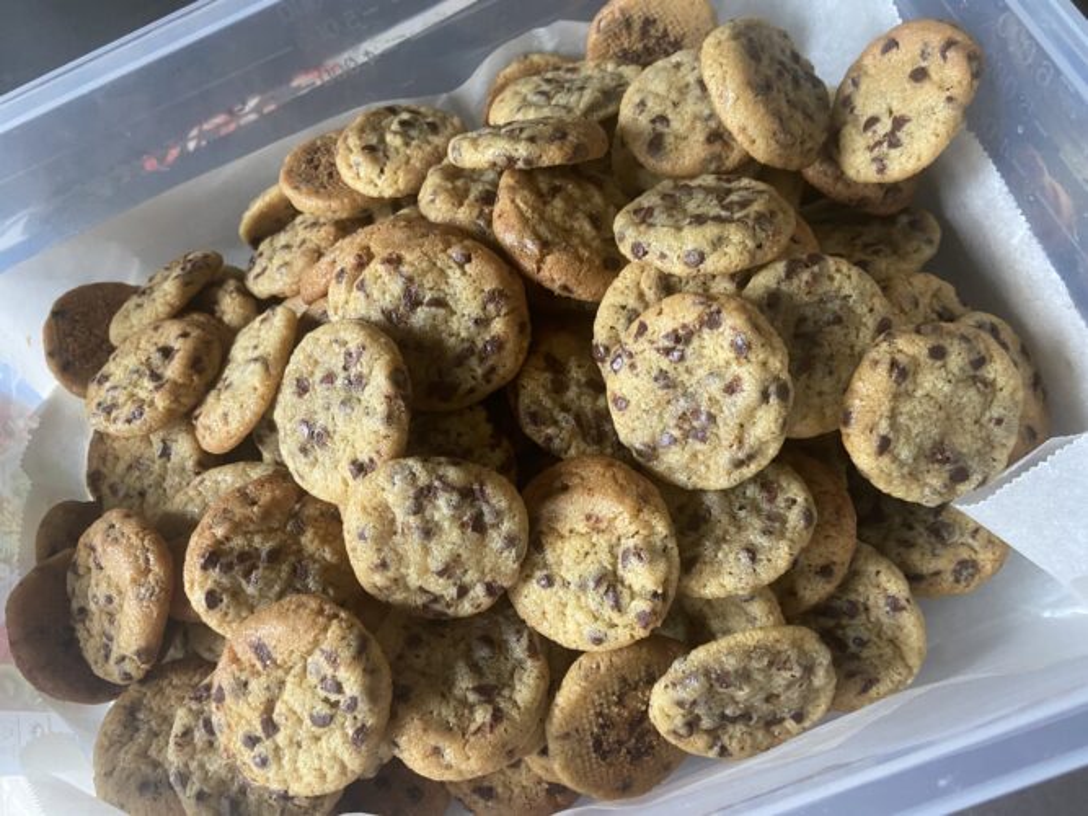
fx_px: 817
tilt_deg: -66.6
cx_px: 544
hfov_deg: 67.3
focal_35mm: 26
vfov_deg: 53.0
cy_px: 408
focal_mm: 4.25
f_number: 1.8
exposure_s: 1/60
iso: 250
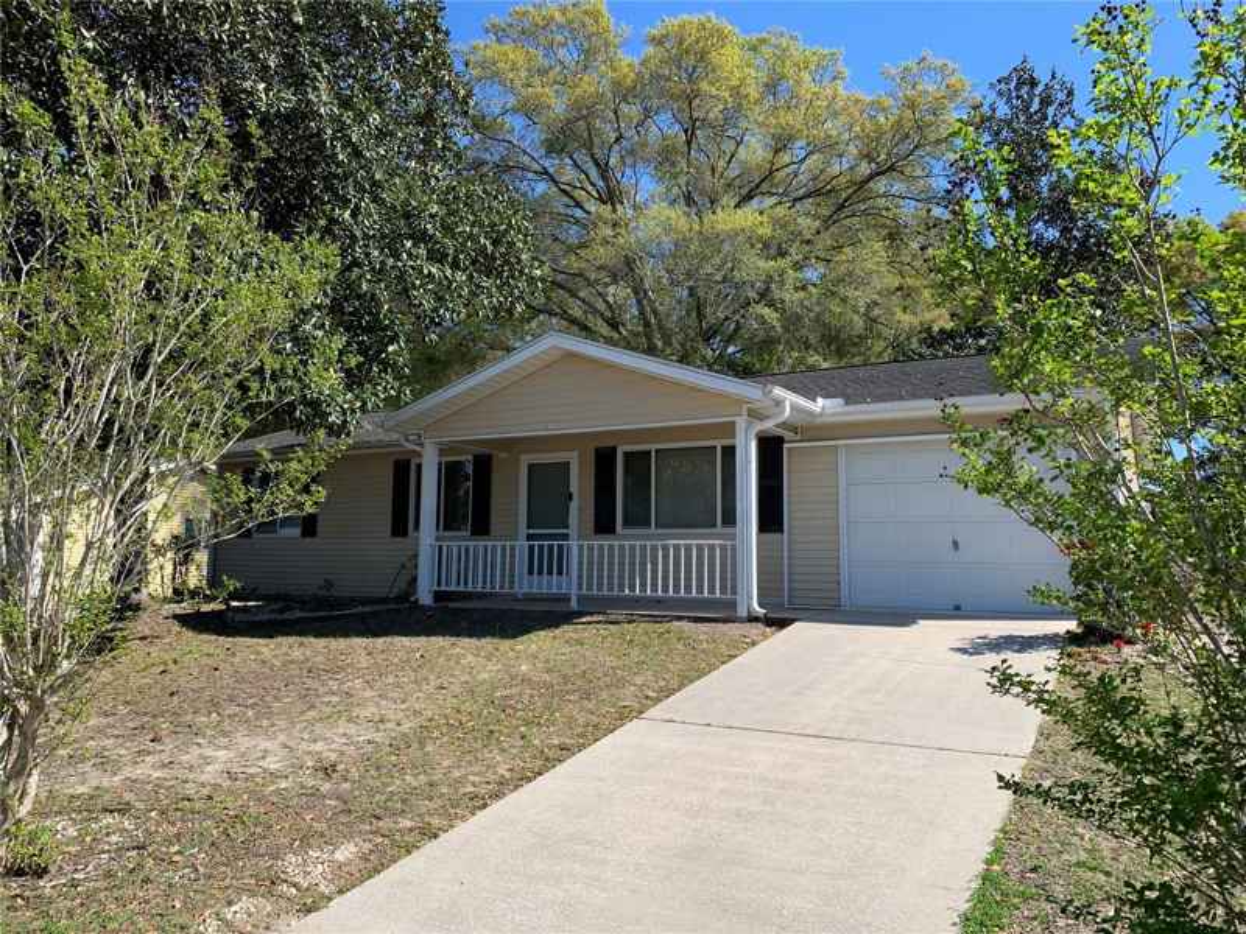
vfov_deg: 53.1
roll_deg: -1.6
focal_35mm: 26
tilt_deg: +7.3
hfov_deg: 67.3
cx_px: 623
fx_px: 936
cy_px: 467
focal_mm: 4.25
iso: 25
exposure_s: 1/1468
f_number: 1.8
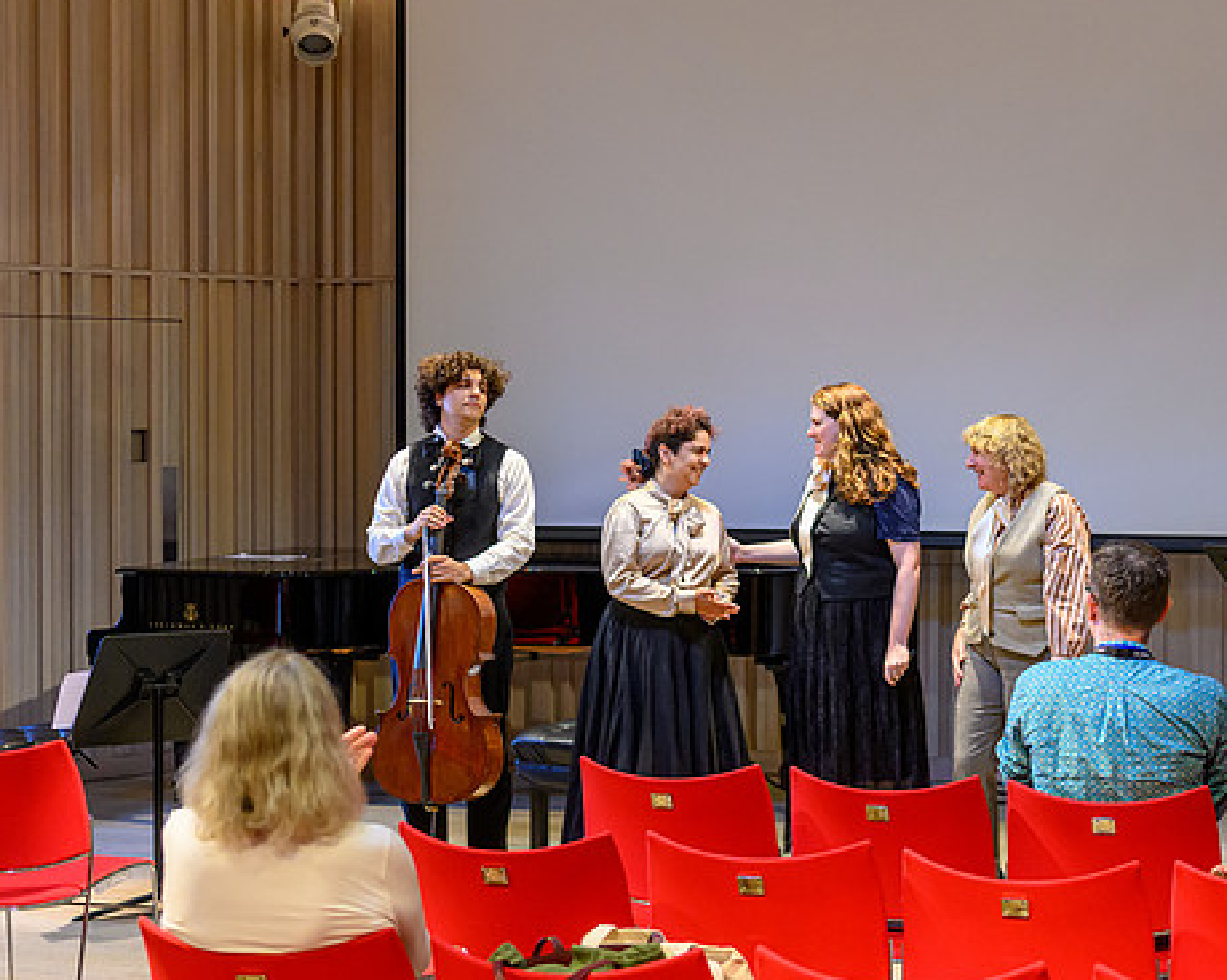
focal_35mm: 64
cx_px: 730
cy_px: 497
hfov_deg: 29.5
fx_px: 2324
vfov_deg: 23.8
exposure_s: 1/500
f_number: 2
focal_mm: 35
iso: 1400
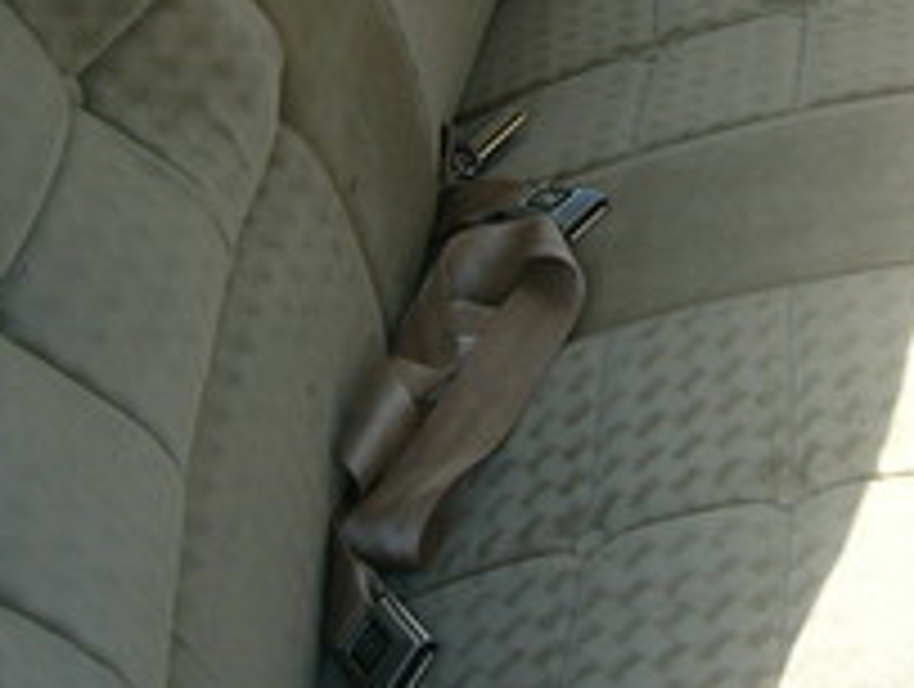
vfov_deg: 16.9
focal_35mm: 86
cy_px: 11
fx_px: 2275
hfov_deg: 22.5
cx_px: 698
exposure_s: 1/160
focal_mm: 5.8
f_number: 2.8
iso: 50
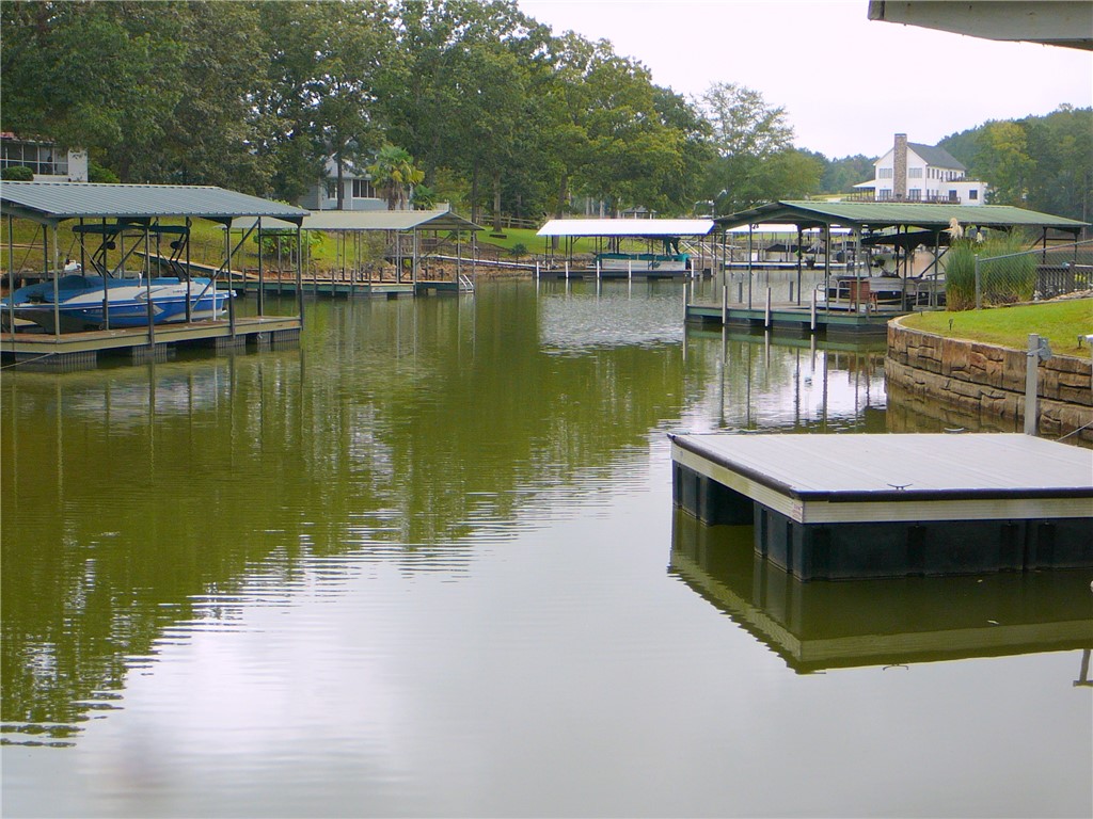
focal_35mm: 52
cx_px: 546
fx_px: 1642
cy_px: 410
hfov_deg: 36.8
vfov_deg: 28.0
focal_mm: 7.8
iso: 80
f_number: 3.4
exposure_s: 1/125
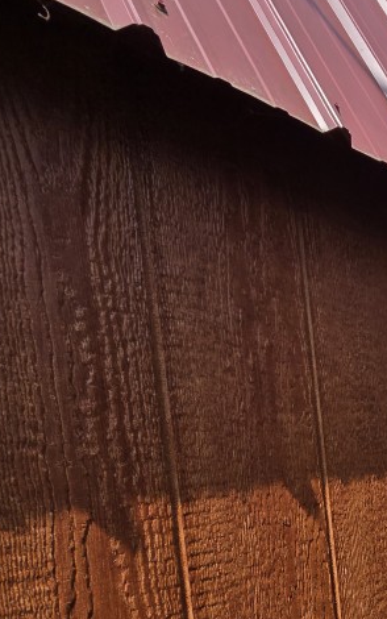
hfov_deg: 31.7
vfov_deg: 58.9
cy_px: 478
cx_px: 507
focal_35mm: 30
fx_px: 506
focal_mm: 2.2
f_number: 2.2
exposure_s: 1/2000
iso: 80
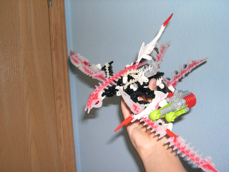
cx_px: 114
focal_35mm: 38
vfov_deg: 37.7
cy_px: 86
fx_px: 251
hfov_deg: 49.0
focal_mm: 8
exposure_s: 1/60
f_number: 2.8
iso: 100
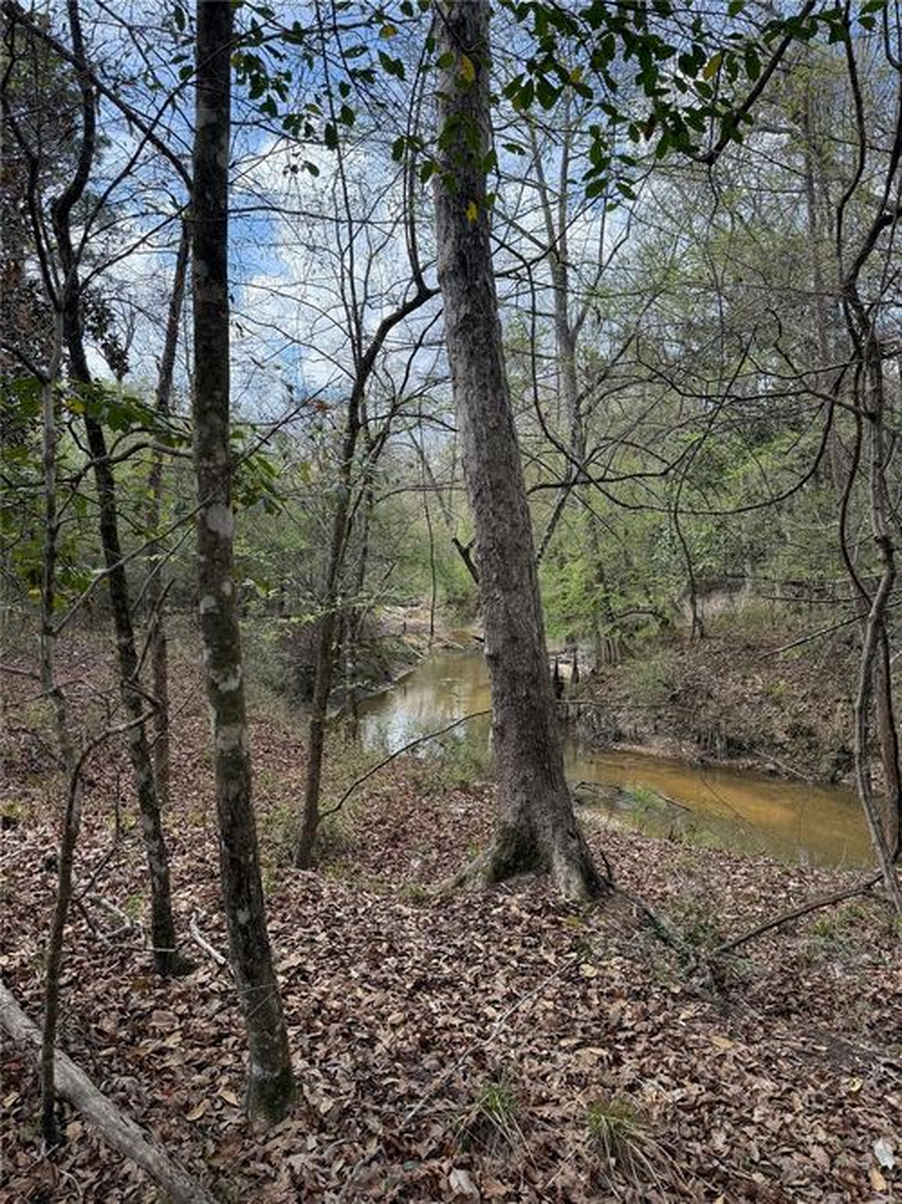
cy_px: 602
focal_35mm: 24
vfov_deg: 71.6
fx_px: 834
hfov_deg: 56.8
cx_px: 451
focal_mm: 6.76
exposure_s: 1/1410
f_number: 1.78
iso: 100
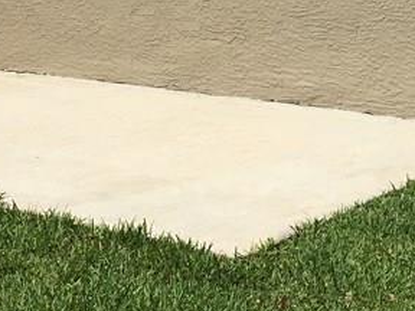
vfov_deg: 13.9
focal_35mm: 103
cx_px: 97
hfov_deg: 18.9
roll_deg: -0.4
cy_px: -73
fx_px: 1235
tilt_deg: +0.9
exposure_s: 1/3077
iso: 25
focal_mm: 4.15
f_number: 2.2
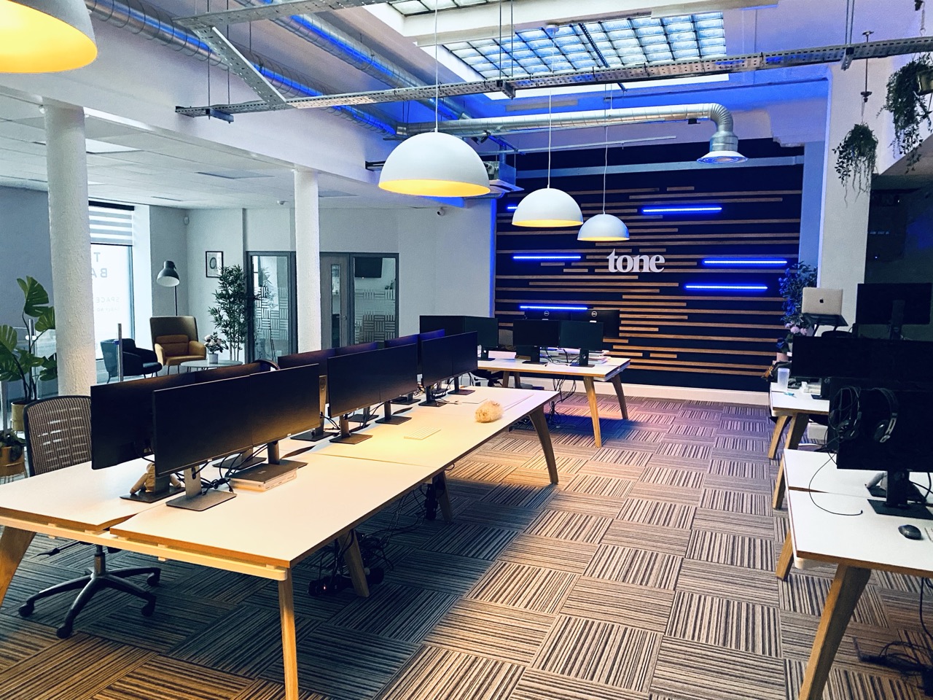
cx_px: 466
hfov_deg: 67.3
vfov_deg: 53.1
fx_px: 701
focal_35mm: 26
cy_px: 350
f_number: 1.8
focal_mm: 4.25
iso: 800
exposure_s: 1/30
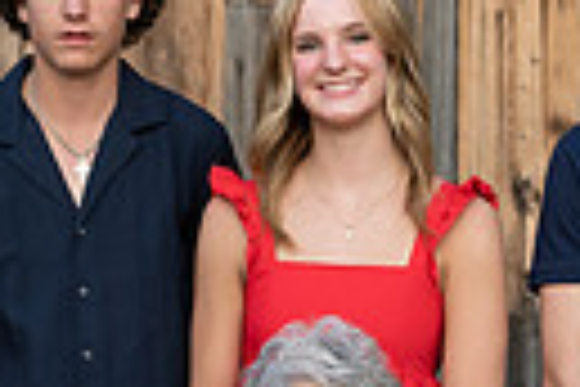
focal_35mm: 238
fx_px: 3834
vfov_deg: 5.7
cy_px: 529
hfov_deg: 8.6
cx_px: 88
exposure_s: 1/800
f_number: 2.2
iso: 200
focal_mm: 50
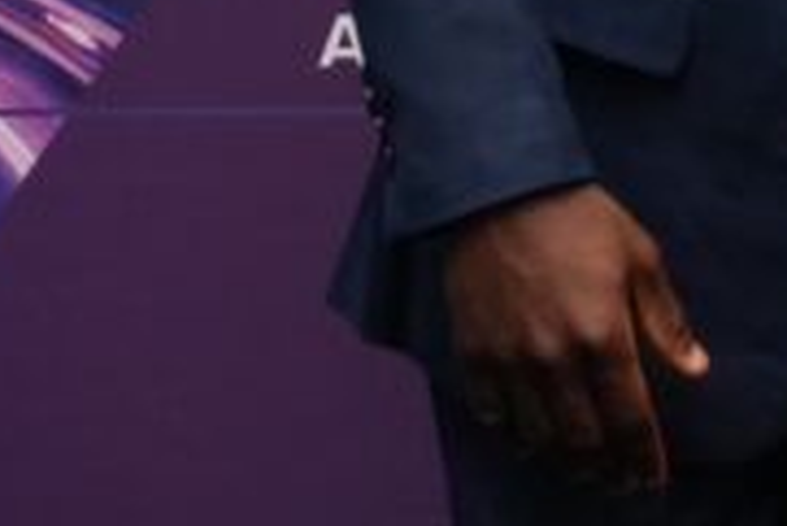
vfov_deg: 7.5
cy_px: -802
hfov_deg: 11.3
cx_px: 1404
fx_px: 3719
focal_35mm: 170
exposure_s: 1/125
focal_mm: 30
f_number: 5
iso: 1600
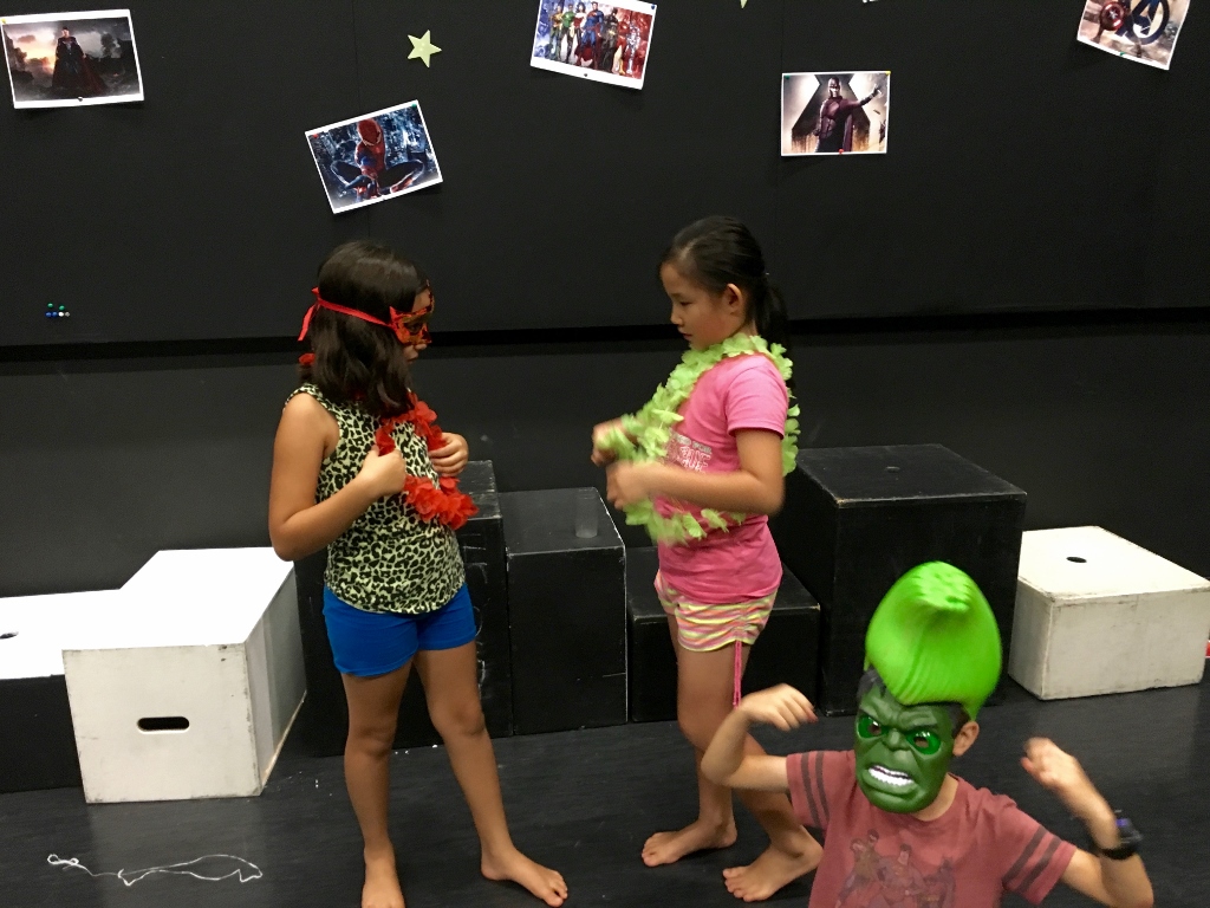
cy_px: 454
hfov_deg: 61.7
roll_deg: -0.3
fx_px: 1014
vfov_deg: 48.2
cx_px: 605
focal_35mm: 29
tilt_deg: -14.9
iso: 400
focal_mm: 4.15
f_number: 2.2
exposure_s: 1/17
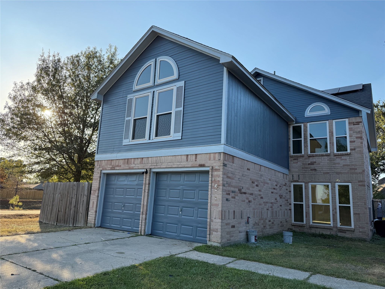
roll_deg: -2.6
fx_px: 267
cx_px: 192
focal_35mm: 24
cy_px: 144
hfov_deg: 71.6
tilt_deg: +11.5
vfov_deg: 56.8
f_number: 1.78
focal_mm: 6.76
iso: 100
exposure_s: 1/1901
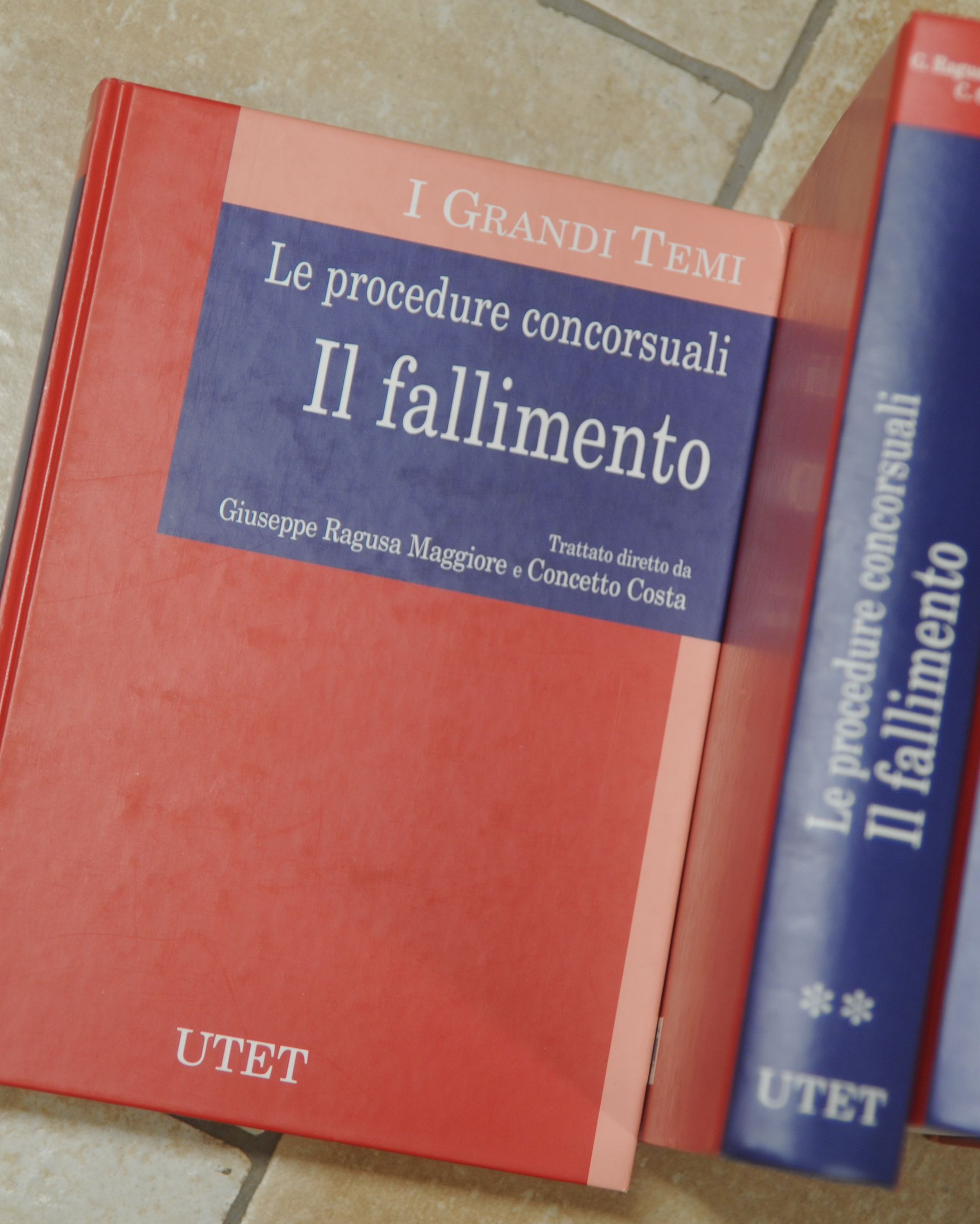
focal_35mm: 96
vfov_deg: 20.0
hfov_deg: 16.1
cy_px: 611
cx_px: 605
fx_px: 3470
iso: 200
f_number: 2.8
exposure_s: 1/20
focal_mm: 45
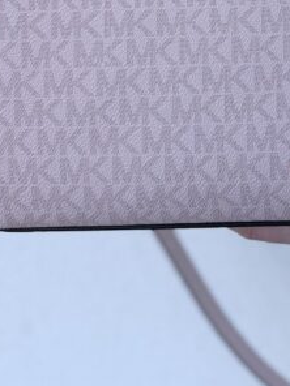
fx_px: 927
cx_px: 342
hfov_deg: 17.0
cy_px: -125
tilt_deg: -9.1
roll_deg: -0.4
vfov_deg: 21.2
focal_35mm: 83
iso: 80
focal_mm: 6.76
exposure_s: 1/813
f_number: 1.78
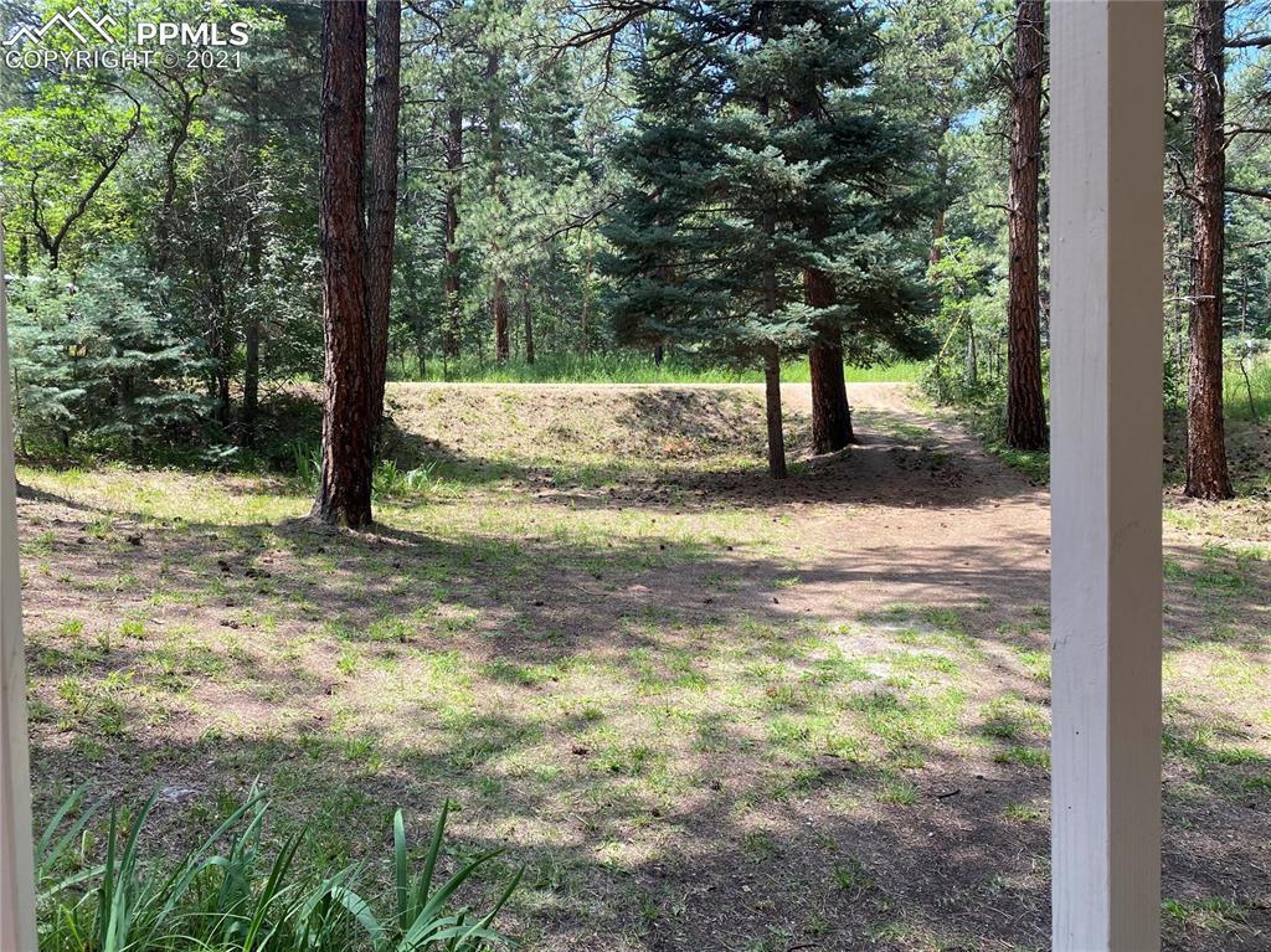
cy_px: 476
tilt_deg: -1.4
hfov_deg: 67.3
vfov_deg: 53.0
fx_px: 954
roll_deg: +0.4
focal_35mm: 26
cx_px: 636
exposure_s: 1/585
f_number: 1.8
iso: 32
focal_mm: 4.25
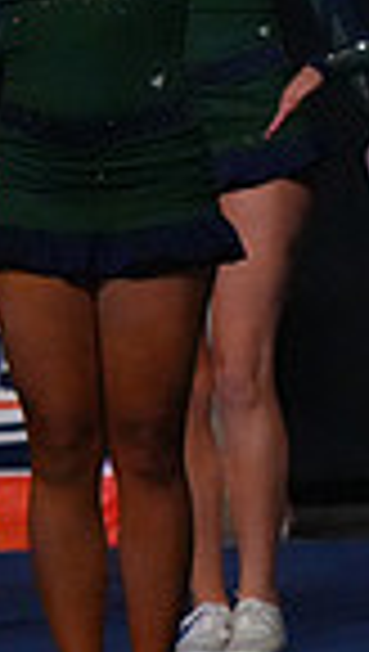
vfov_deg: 2.6
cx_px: 1102
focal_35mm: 838
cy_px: 92
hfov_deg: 1.5
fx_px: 14518
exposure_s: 1/1250
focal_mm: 200
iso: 16000
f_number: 5.6
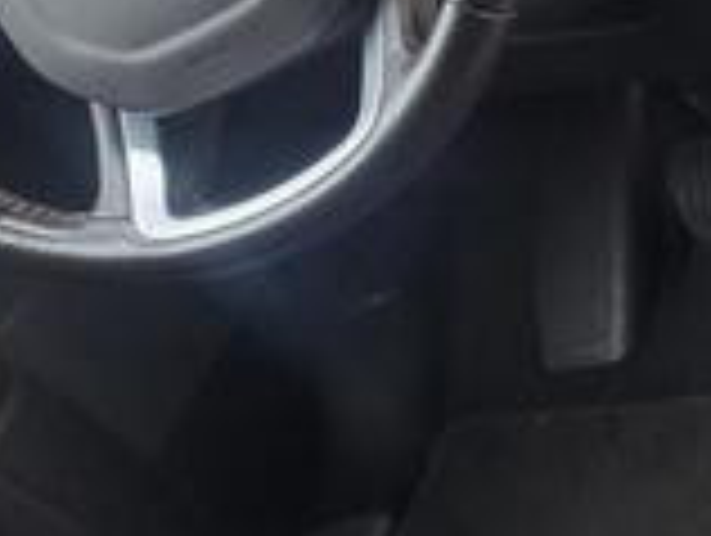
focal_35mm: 107
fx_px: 2201
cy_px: 56
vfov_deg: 13.7
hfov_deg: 15.4
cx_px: 1336
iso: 125
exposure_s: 1/120
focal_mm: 5.4
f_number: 1.8
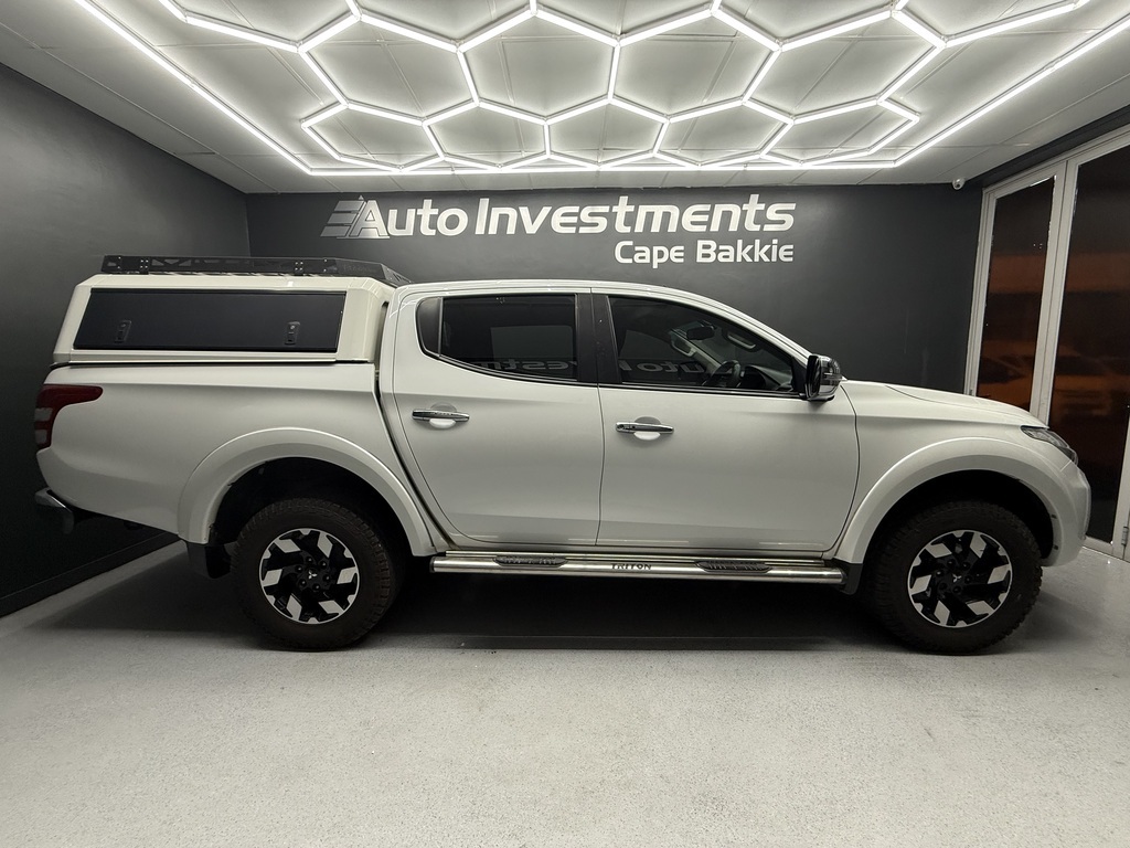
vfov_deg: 85.7
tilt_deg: -6.6
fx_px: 457
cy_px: 424
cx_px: 565
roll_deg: +0.2
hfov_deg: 102.1
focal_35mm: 14
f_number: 2.2
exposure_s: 1/100
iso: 160
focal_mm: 2.22
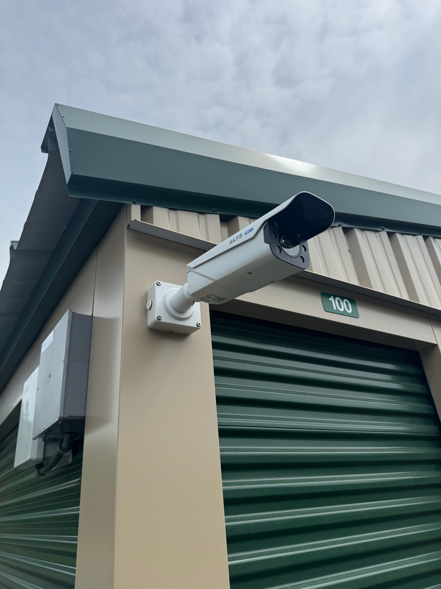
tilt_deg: +26.6
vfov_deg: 71.6
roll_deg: +5.6
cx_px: 220
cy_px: 294
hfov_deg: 56.8
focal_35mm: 24
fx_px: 408
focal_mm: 6.76
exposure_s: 1/7937
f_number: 1.78
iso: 80
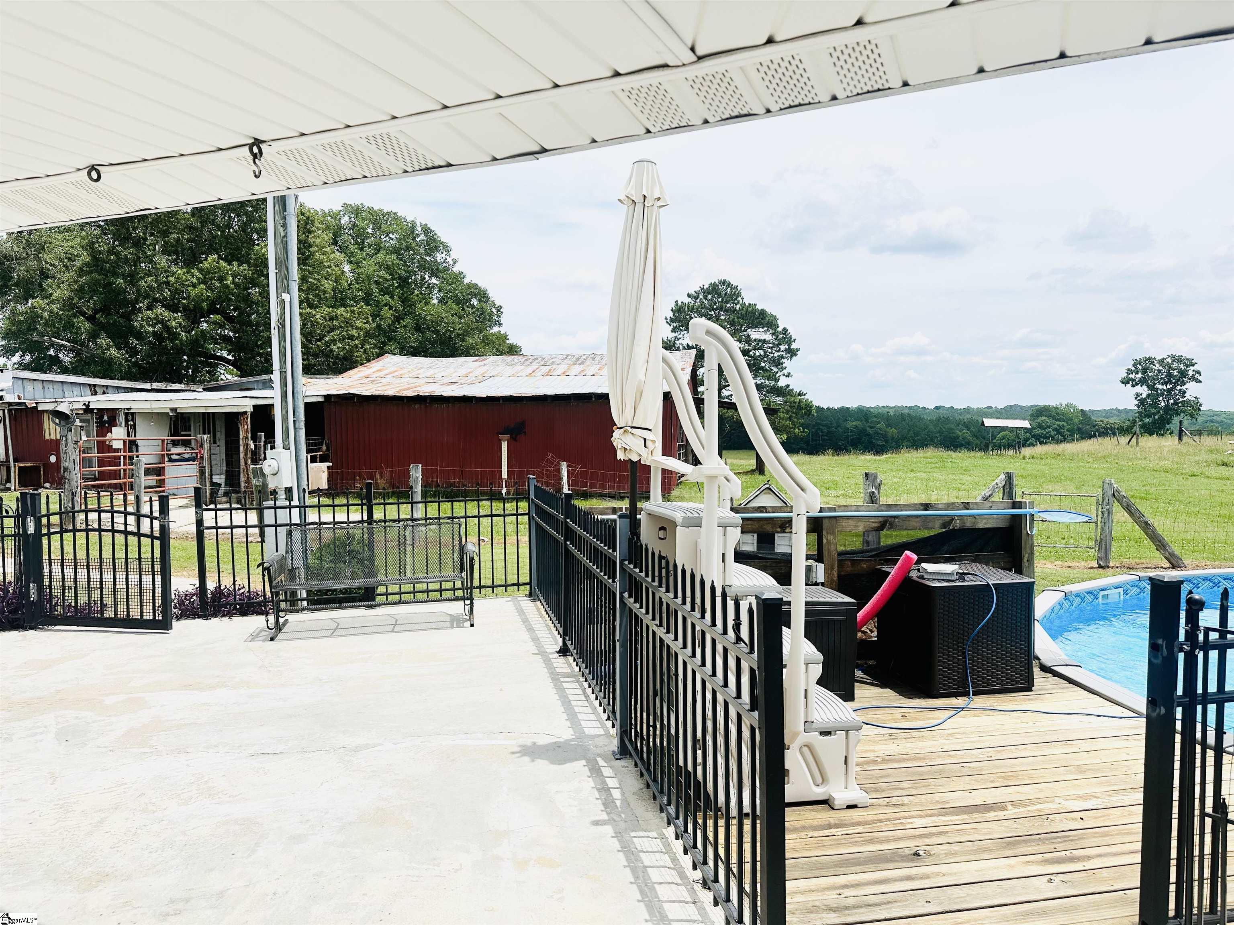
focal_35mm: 24
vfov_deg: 56.8
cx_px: 617
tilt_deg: -2.8
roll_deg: +0.5
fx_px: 856
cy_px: 462
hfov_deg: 71.6
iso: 80
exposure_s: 1/7576
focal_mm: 6.86
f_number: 1.78
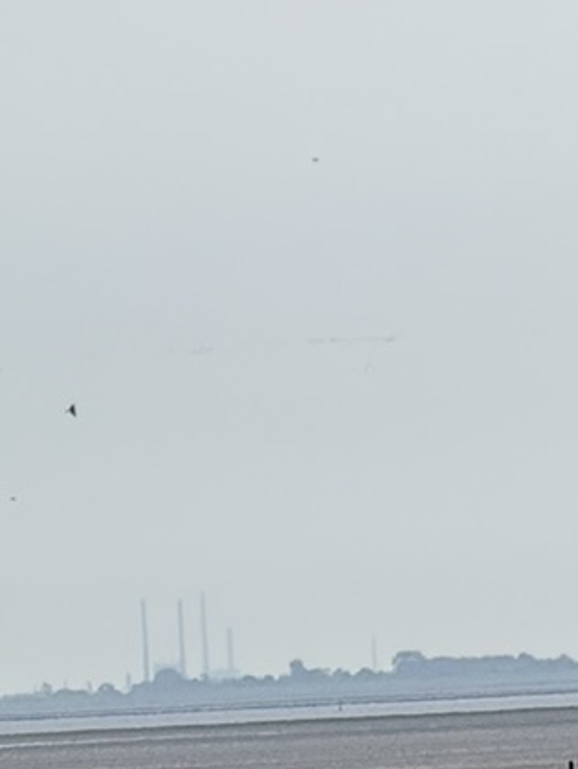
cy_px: 998
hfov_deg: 2.5
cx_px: -250
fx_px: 13026
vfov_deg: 3.4
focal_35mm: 586
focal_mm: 15.66
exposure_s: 1/2817
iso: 50
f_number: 2.8
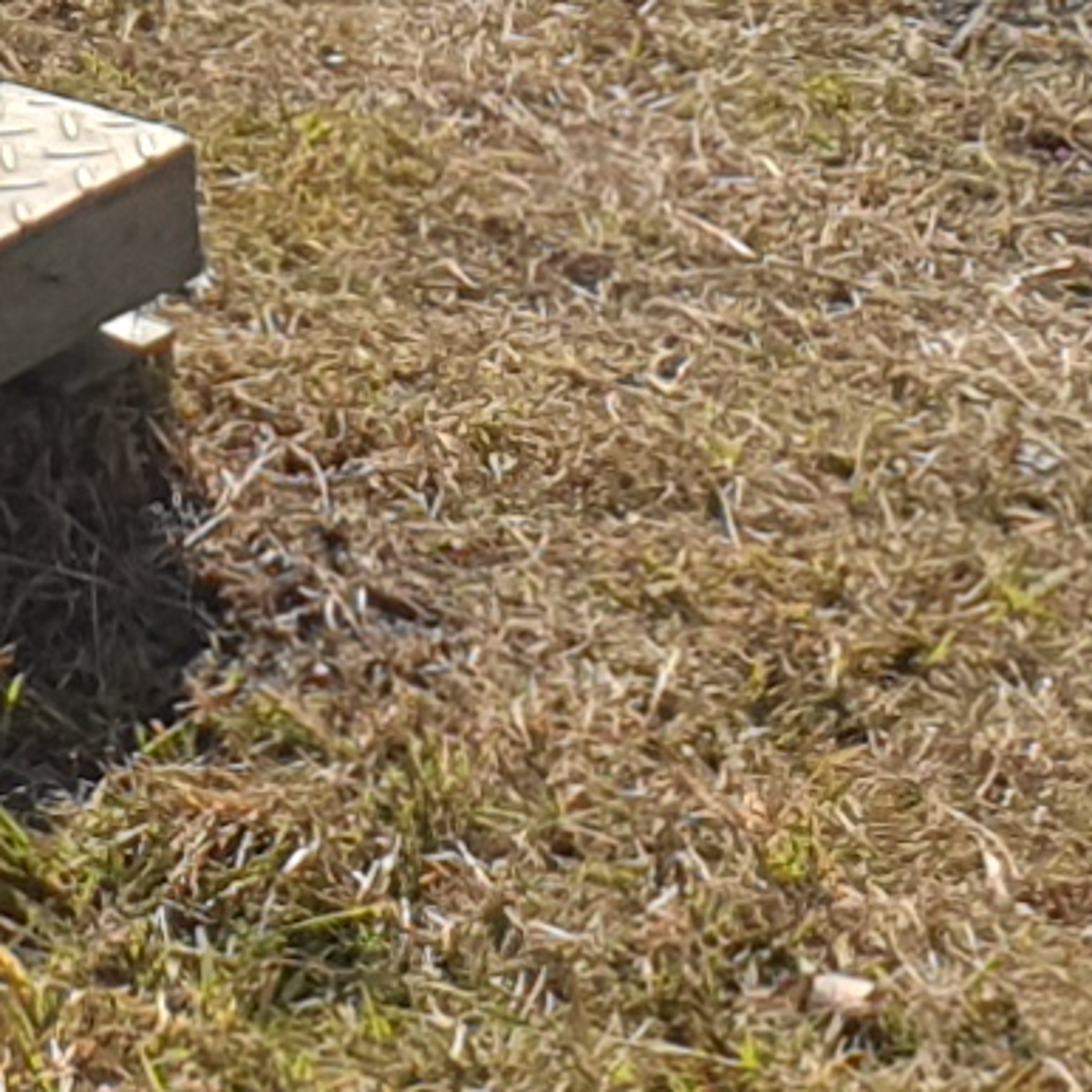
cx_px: -246
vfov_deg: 6.8
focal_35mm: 240
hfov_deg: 7.2
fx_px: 8566
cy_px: -1748
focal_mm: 4.3
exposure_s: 1/2717
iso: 50
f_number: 2.4
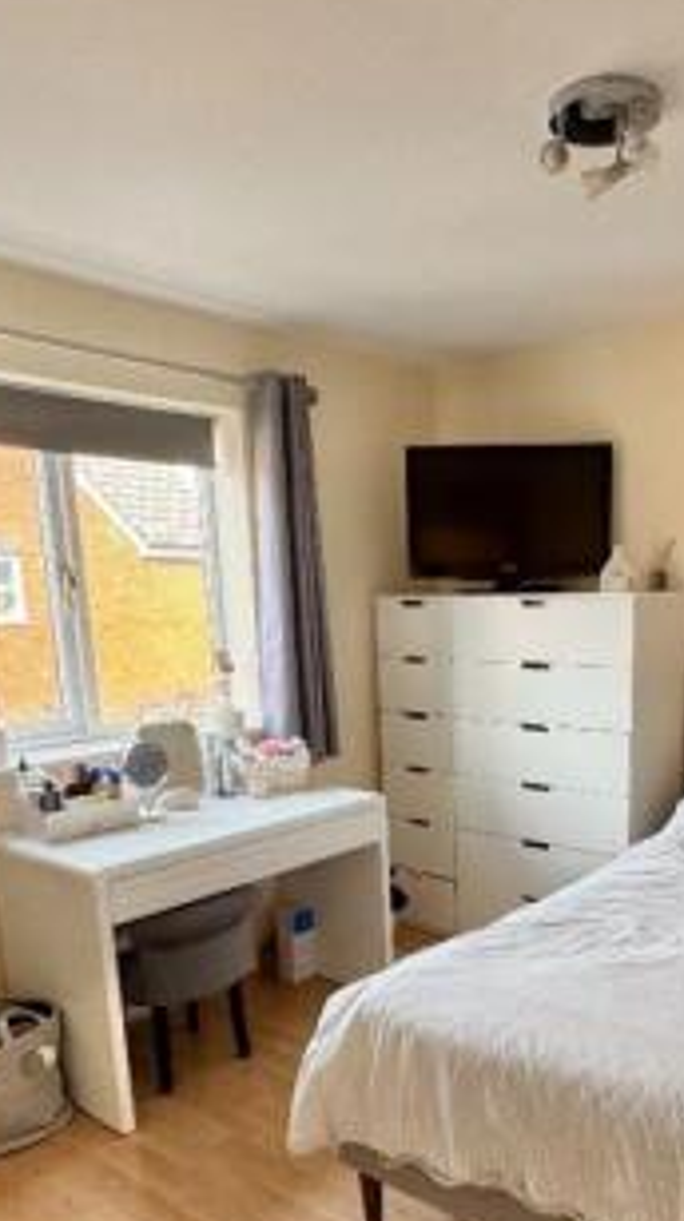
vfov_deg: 64.5
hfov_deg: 39.5
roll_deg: +1.2
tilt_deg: -11.5
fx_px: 938
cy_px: 809
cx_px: 467
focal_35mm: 29
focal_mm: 2.22
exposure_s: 1/99
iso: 80
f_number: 2.2
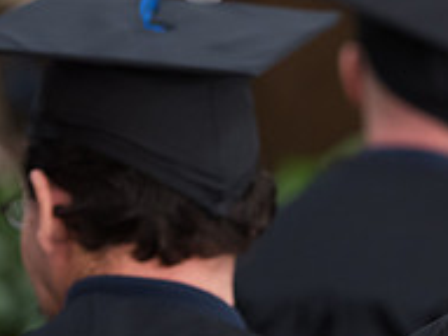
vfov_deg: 3.9
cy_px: -20
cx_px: 523
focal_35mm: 379
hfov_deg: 5.2
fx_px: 4902
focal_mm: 130
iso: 2500
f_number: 2.8
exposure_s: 1/200
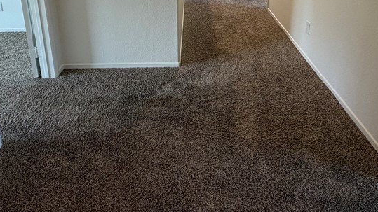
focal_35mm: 29
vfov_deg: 35.4
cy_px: -10
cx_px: 206
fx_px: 291
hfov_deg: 65.9
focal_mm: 2.22
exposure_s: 1/60
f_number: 2.2
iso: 160
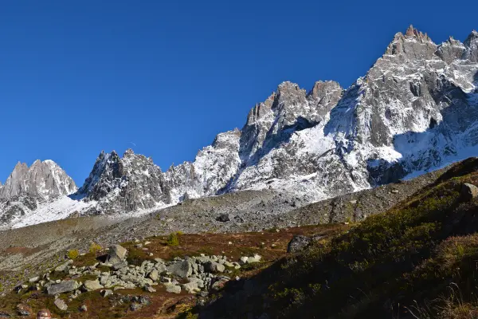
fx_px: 398
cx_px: 239
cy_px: 160
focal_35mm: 30
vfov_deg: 43.6
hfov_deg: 61.9
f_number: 8
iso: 100
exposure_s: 1/800
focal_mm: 20
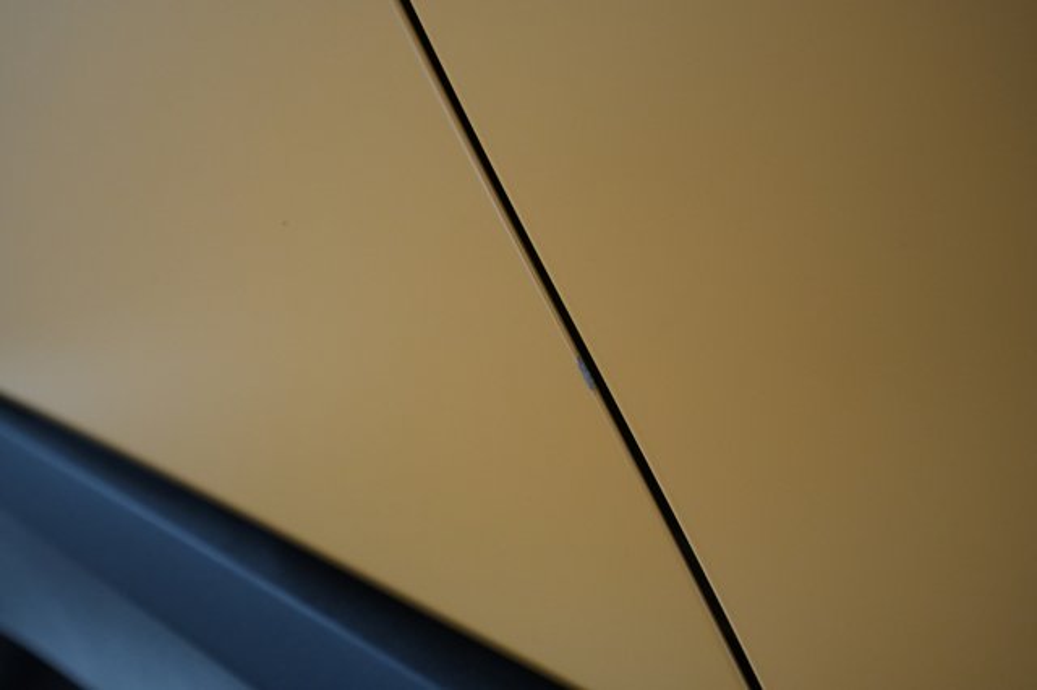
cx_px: 518
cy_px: 345
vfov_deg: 46.4
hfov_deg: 65.5
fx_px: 806
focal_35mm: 28
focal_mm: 28
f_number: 4.5
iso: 2500
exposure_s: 1/125
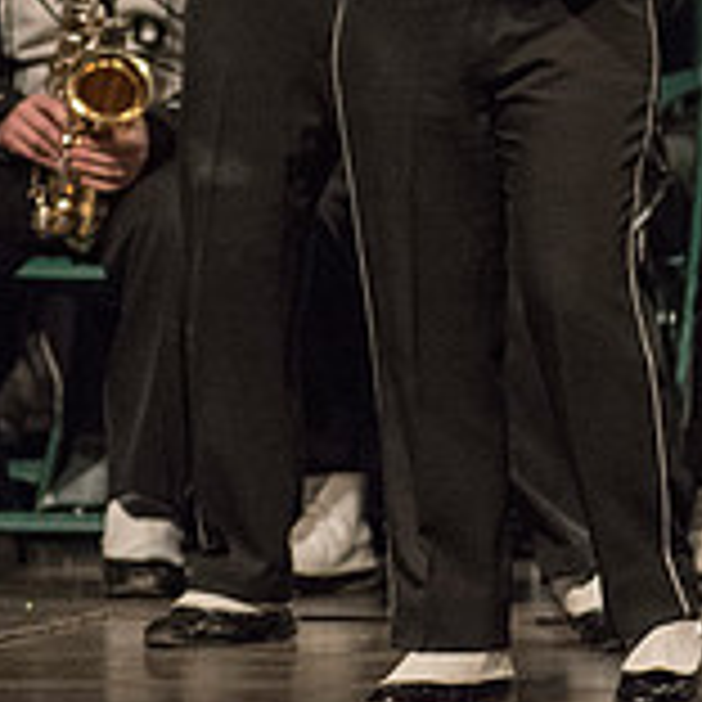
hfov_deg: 1.8
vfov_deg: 1.8
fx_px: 21774
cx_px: 1116
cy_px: -115
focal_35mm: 949
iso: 4000
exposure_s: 1/500
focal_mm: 300
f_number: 2.8
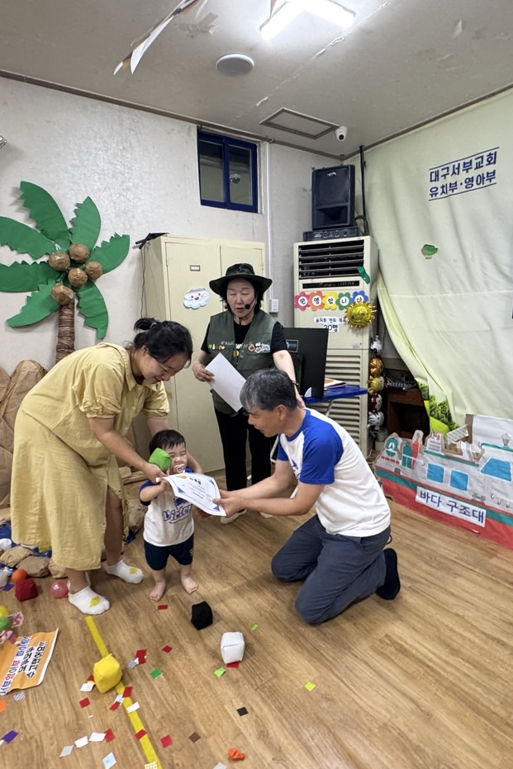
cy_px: 390
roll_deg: +4.6
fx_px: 428
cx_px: 265
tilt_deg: -8.8
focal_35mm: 20
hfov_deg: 61.9
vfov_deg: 84.0
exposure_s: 1/60
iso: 200
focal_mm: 2.22
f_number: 2.2
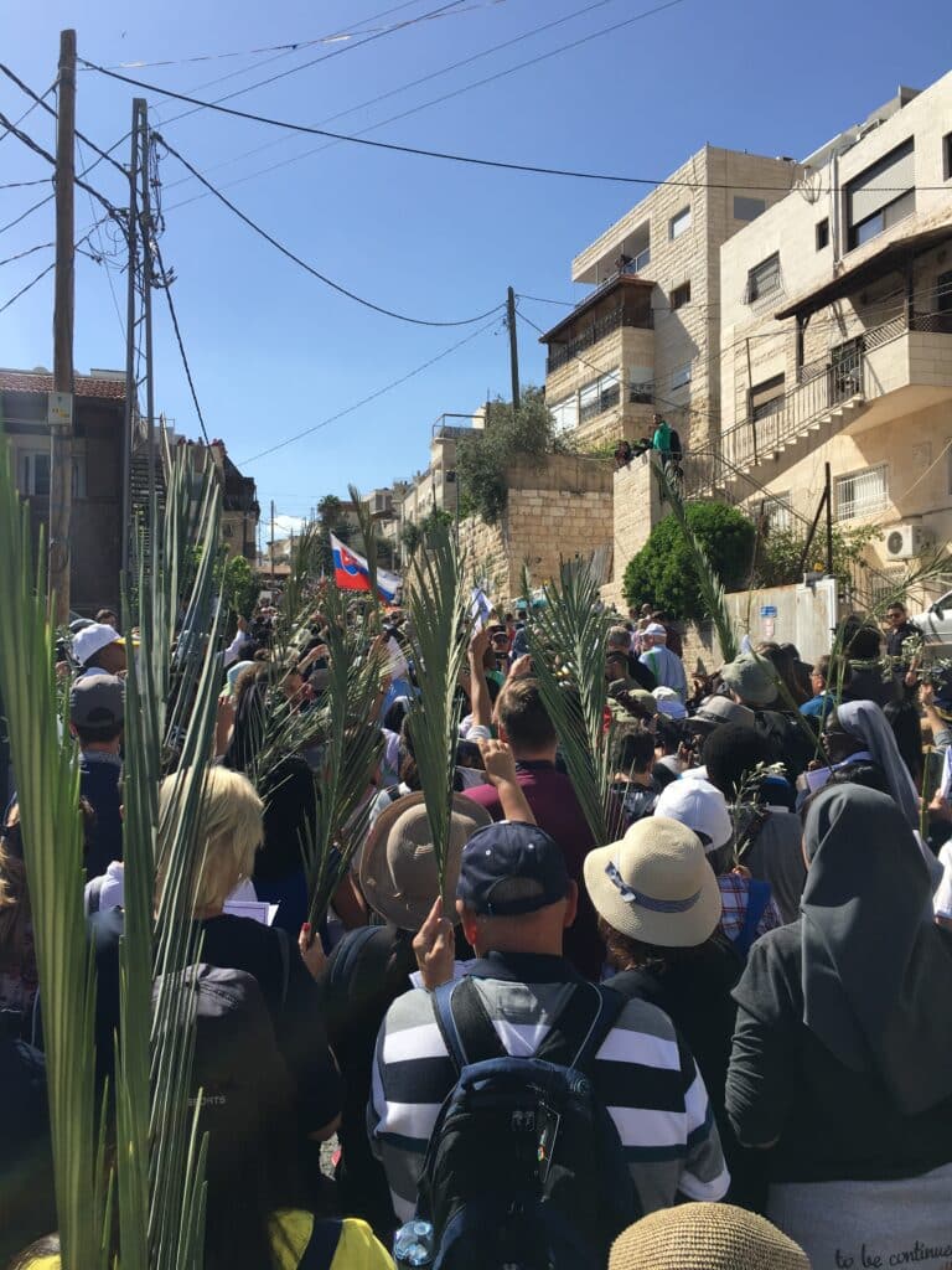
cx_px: 476
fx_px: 1063
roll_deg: +0.3
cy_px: 635
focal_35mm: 29
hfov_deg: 48.2
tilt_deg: +2.2
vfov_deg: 61.7
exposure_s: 1/1637
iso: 25
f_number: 2.2
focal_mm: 4.15
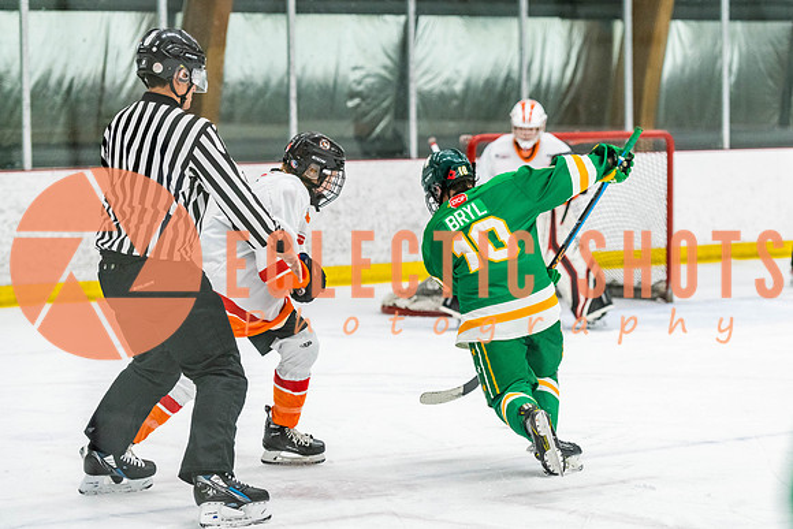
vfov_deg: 11.2
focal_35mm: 123
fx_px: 2701
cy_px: 287
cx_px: 458
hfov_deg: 16.7
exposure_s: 1/640
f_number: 2.8
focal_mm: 105
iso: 2000
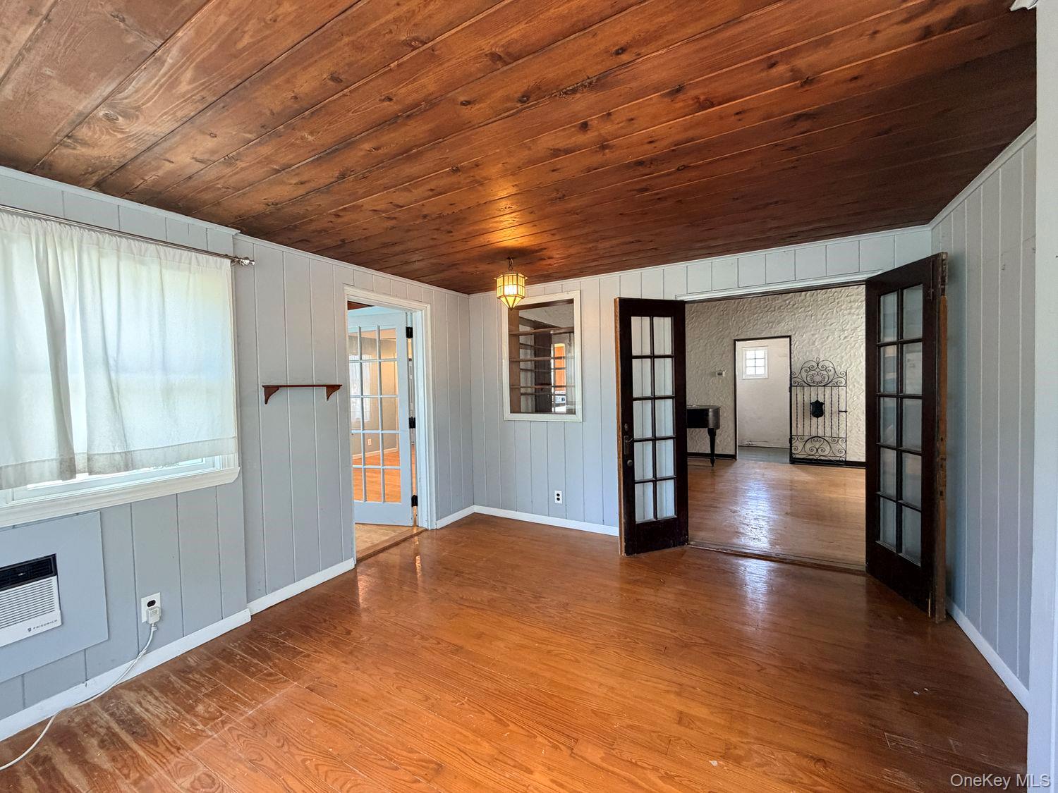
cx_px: 529
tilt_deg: -1.3
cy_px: 396
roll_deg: +1.4
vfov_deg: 85.7
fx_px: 428
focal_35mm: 14
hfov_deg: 102.1
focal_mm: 2.22
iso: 320
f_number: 2.2
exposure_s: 1/64
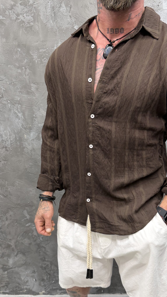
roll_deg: +4.1
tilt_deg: -19.7
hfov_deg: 35.6
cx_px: 91
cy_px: 179
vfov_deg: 59.0
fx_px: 260
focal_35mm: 33
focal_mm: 6.76
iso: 125
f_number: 1.78
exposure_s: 1/100
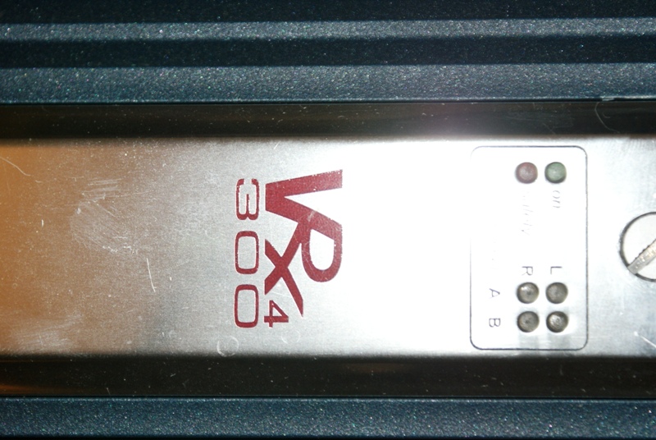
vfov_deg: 13.1
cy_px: 220
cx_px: 328
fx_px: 1916
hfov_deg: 19.4
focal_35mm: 105
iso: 400
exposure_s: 1/125
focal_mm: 70
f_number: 5.6
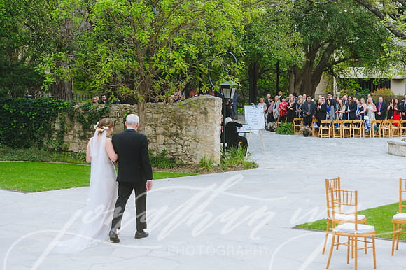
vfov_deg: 18.2
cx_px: 203
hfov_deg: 27.0
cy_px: 135
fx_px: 845
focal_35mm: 75
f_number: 2.8
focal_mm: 75
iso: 400
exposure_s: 1/1250
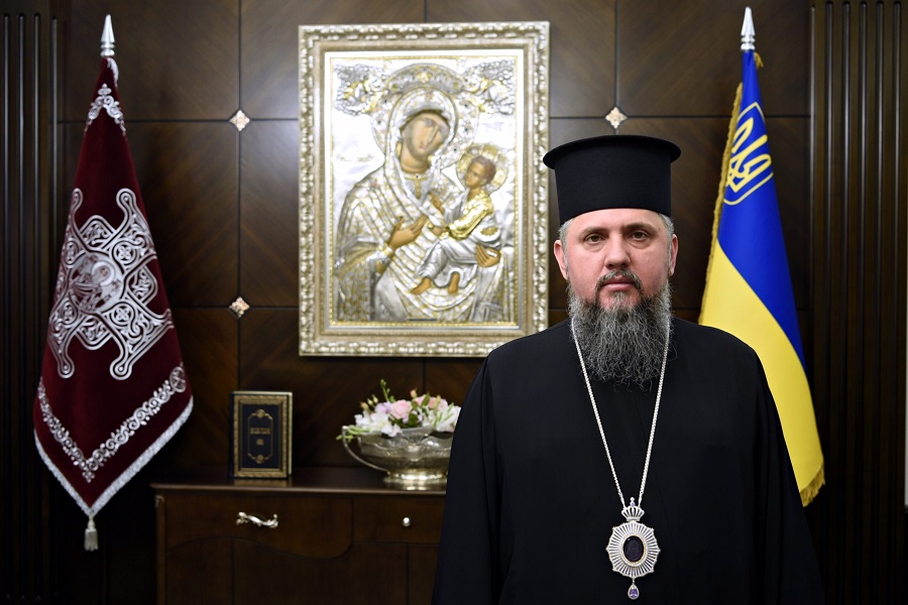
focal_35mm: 40
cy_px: 302
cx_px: 454
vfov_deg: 33.4
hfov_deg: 48.5
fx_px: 1009
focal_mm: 40
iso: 500
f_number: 3.5
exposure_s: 1/80
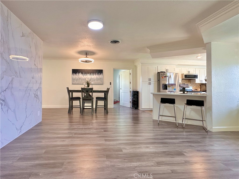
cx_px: 120
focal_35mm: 14
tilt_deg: -0.7
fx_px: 97
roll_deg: -2.2
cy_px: 90
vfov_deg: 85.7
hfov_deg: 102.1
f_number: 2.2
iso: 250
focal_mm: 2.22
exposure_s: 1/120
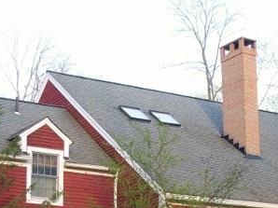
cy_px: 216
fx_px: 810
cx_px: 144
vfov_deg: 14.4
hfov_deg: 19.5
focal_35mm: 101
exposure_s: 1/80
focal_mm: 7.9
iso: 100
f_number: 3.4
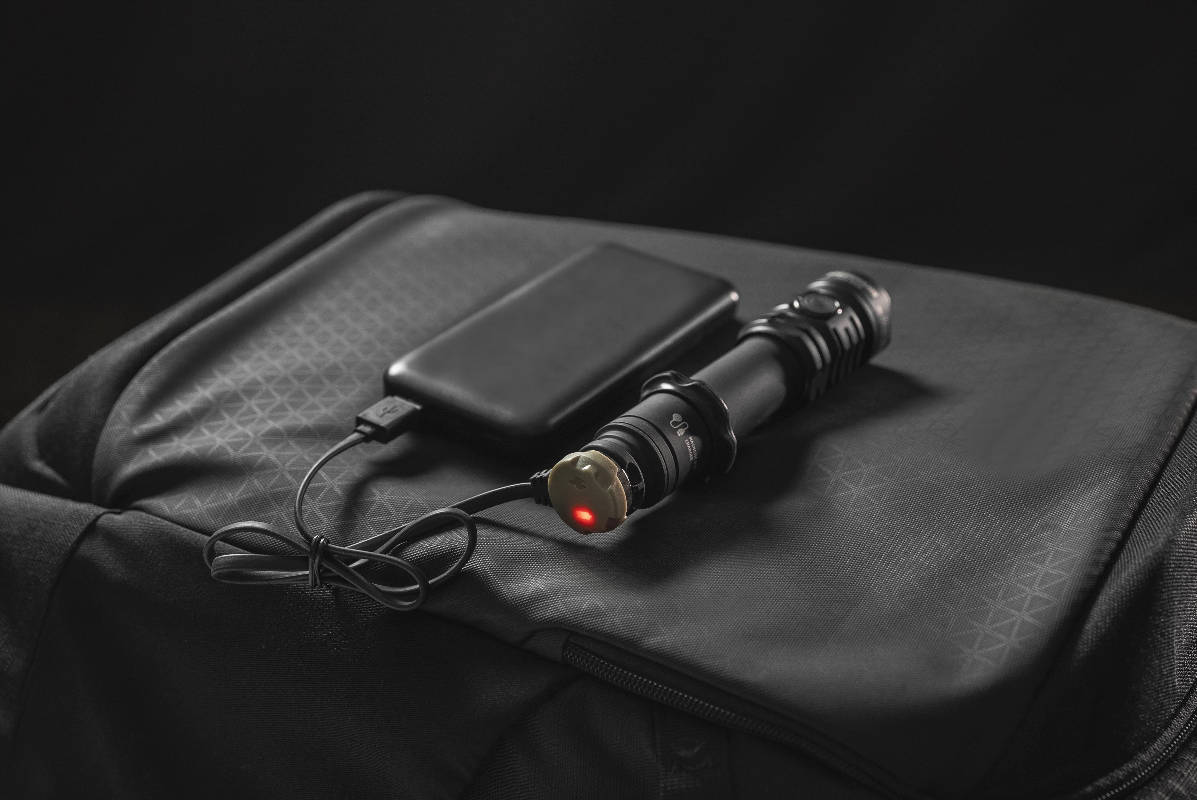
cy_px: 400
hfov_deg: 39.6
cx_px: 598
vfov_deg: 27.0
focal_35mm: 50
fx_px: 1663
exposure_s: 1/25
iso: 2000
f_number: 4.5
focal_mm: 50
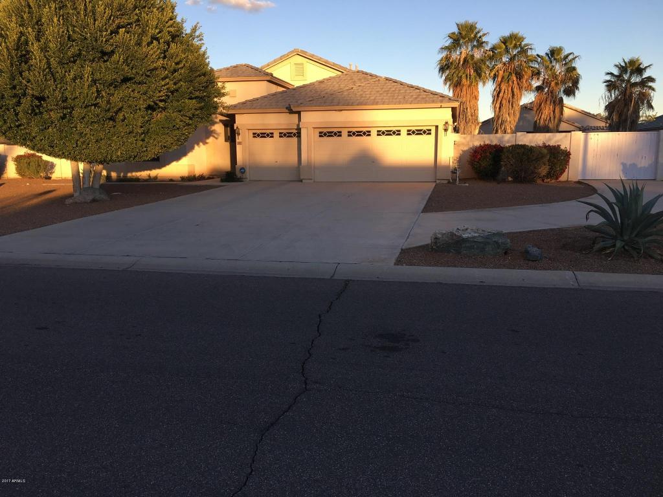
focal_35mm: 29
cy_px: 248
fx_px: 555
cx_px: 332
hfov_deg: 61.7
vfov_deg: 48.2
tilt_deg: -9.3
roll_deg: +0.4
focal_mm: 4.15
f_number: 2.2
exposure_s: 1/331
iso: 25
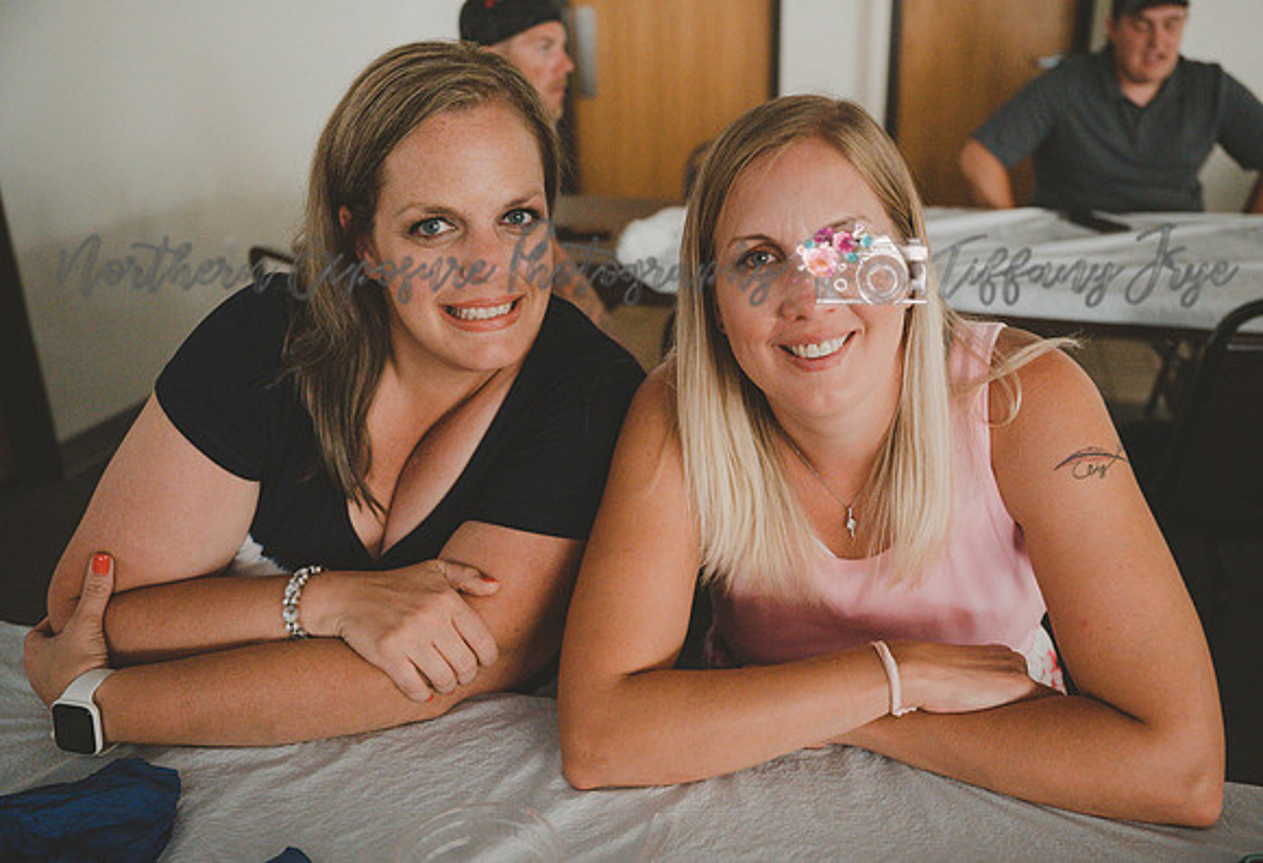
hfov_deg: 55.9
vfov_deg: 39.8
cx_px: 670
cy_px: 446
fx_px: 1189
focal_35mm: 34
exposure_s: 1/60
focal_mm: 32
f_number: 2.8
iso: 11400
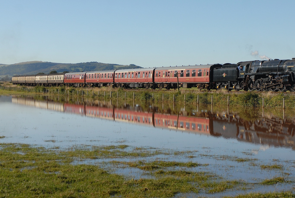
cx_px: 159
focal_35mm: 80
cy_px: 68
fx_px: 656
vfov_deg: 17.1
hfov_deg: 25.3
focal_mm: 38
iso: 250
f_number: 5.6
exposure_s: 1/1000
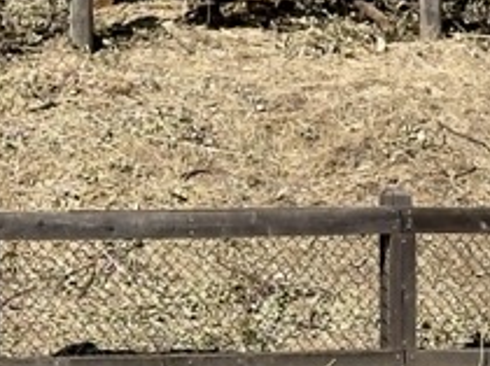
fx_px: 4143
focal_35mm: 293
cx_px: 103
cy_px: -459
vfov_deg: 4.9
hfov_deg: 6.8
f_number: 1.78
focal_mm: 6.76
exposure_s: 1/6024
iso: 80
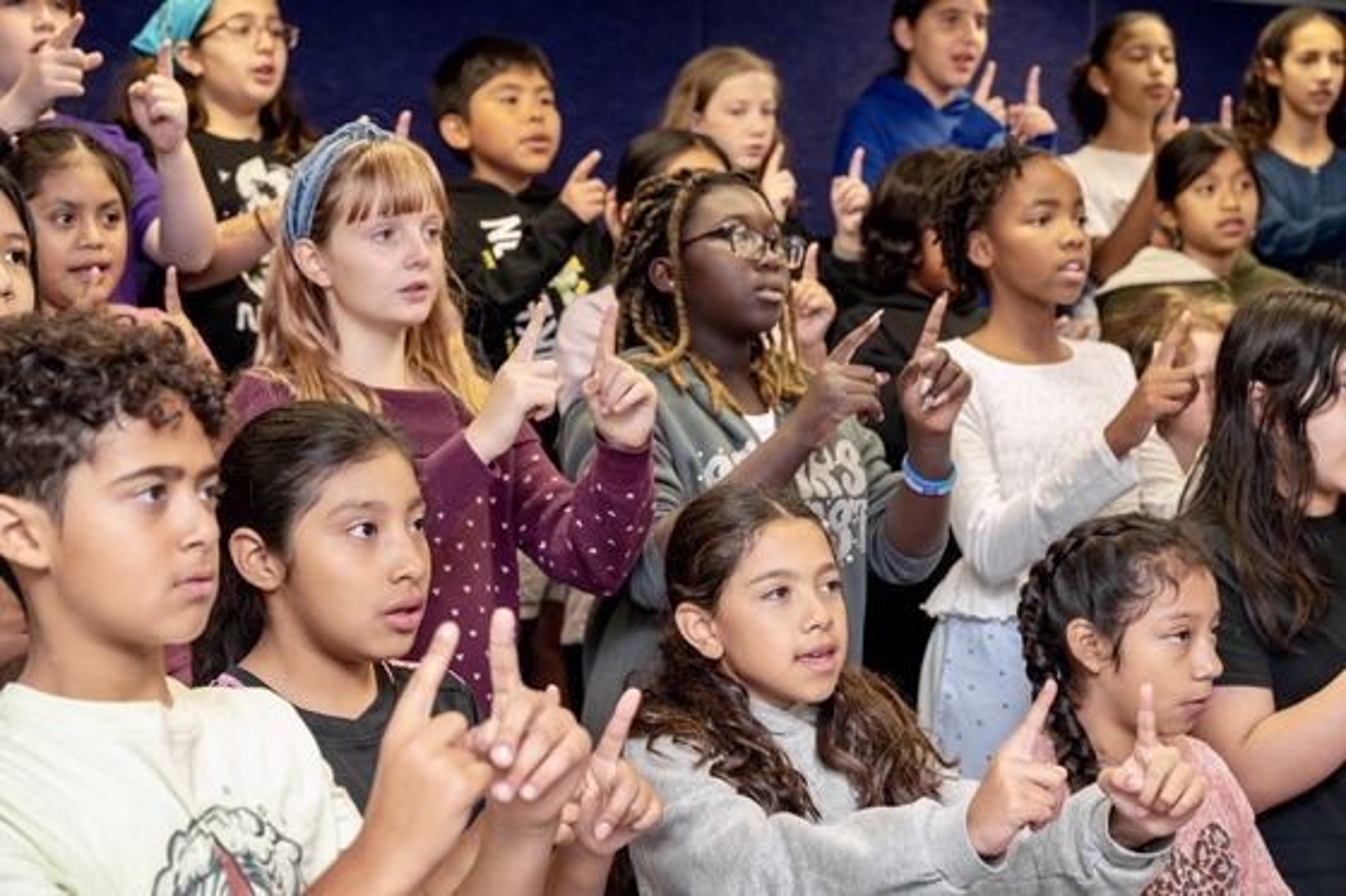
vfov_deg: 23.8
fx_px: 2130
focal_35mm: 57
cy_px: 448
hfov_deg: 35.1
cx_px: 673
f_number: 4.5
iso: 640
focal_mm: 57
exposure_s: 1/80
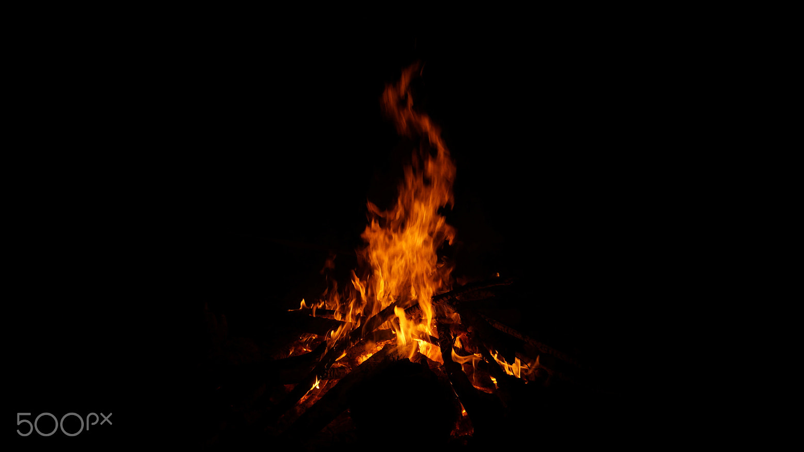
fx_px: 959
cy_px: 218
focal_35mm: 45
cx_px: 396
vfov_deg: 26.5
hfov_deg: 45.5
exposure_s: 1/125
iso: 100
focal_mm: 28
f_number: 5
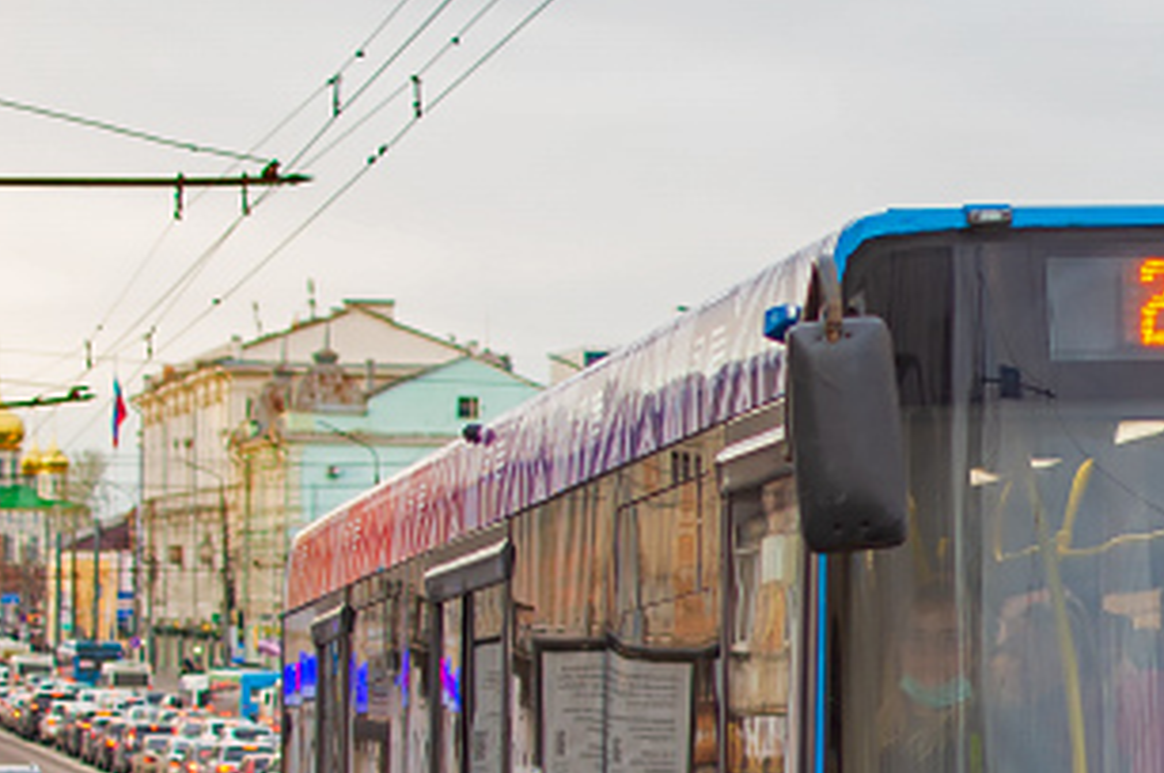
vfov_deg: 10.0
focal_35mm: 137
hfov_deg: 14.7
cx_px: 1153
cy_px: 542
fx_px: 4425
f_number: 2.5
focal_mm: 35
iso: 200
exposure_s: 1/400
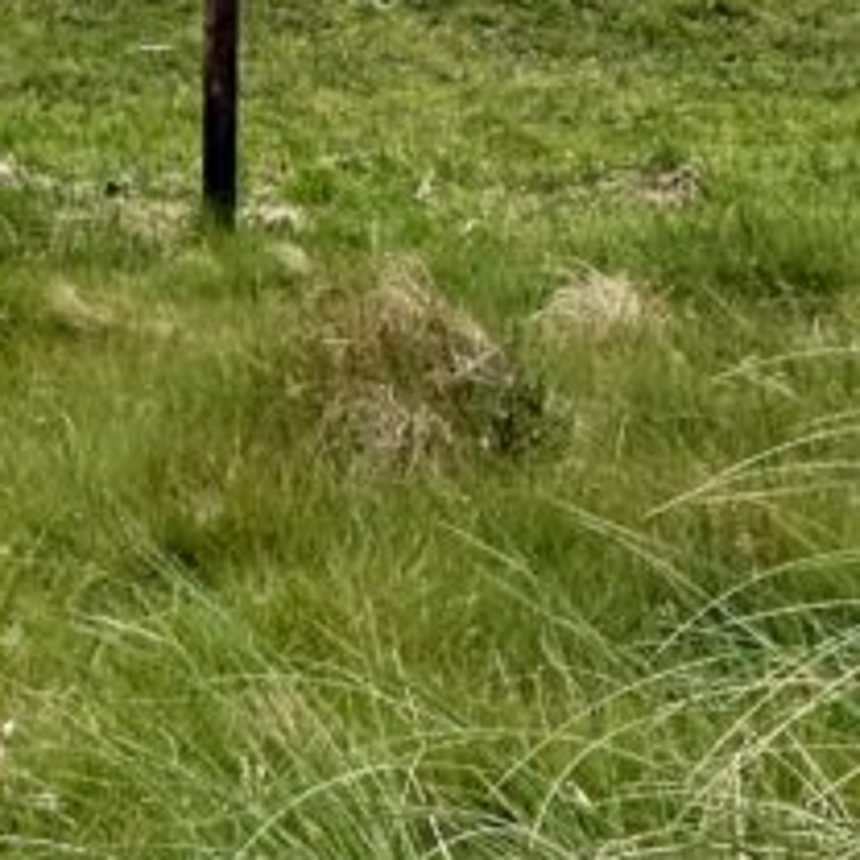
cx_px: -322
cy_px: -1203
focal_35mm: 335
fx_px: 9416
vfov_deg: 5.1
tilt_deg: +5.4
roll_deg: -0.8
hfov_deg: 5.2
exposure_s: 1/1754
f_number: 2.8
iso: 32
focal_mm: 9
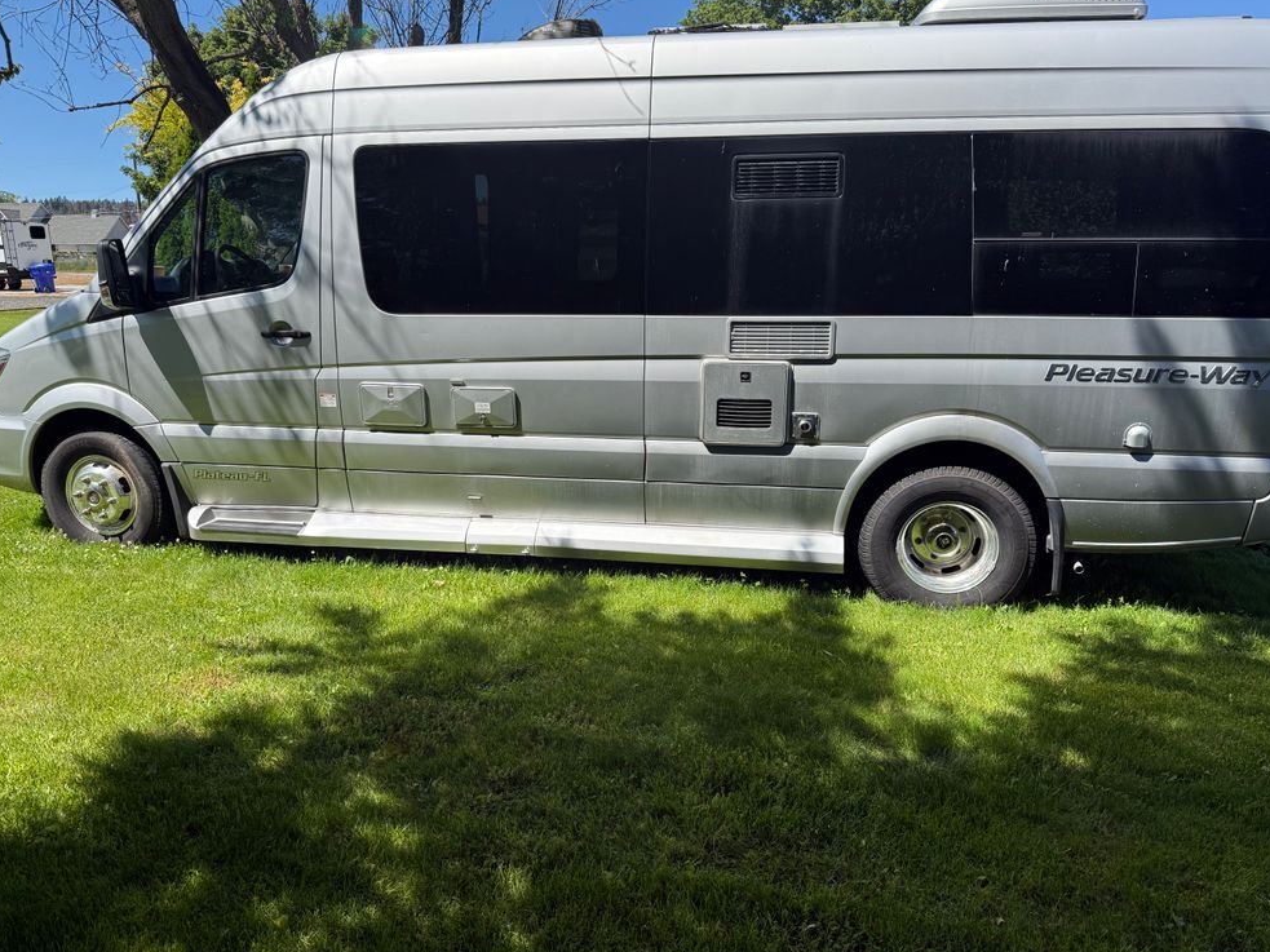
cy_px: 466
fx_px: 917
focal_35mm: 25
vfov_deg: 54.9
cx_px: 636
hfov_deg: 69.4
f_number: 1.78
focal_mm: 6.76
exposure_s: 1/3279
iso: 100
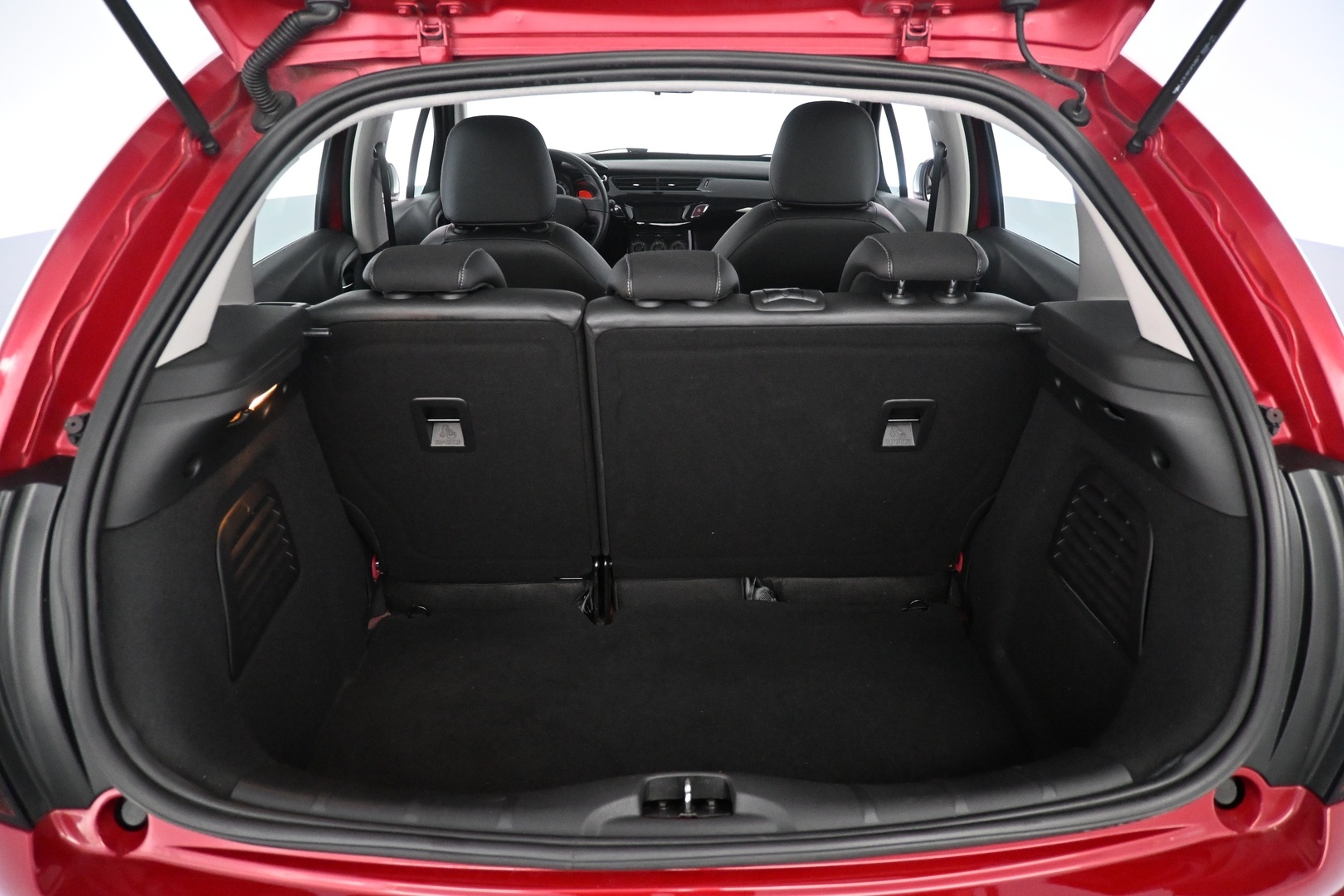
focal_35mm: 24
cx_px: 672
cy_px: 448
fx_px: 896
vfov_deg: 53.1
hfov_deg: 73.7
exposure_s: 1/60
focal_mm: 16
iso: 3600
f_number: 3.5
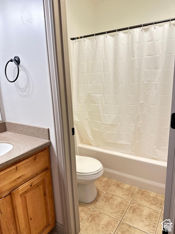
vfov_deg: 71.6
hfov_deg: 56.8
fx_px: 162
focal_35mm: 24
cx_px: 88
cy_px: 117
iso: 320
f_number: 1.78
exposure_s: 1/60
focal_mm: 6.86
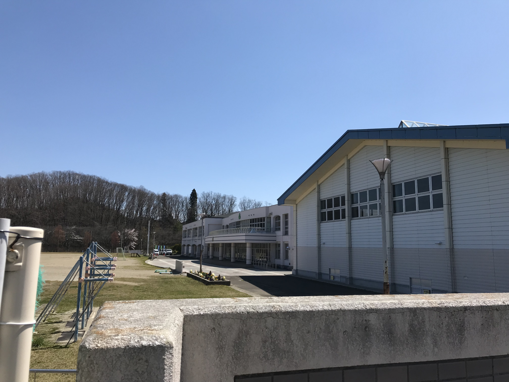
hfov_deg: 63.4
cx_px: 254
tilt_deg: +8.9
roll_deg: -0.8
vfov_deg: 49.7
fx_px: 412
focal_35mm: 28
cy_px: 191
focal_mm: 3.99
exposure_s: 1/3096
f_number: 1.8
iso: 20
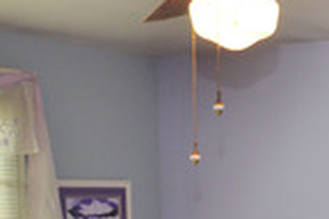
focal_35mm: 120
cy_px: 368
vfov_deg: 10.8
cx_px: 475
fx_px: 1097
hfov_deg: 15.8
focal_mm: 18
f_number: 4
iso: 400
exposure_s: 1/60
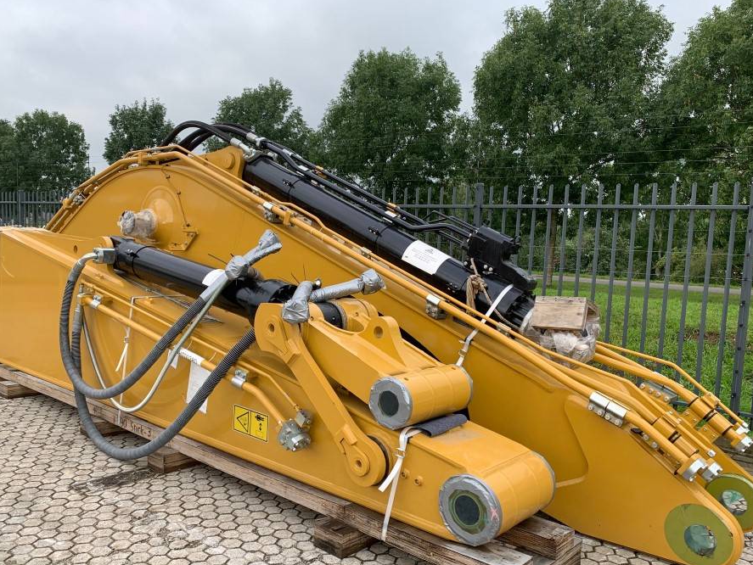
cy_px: 309
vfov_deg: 46.8
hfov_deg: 59.9
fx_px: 653
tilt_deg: -6.9
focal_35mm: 30
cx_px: 364
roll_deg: -1.5
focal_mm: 4.25
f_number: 1.8
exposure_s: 1/518
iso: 25
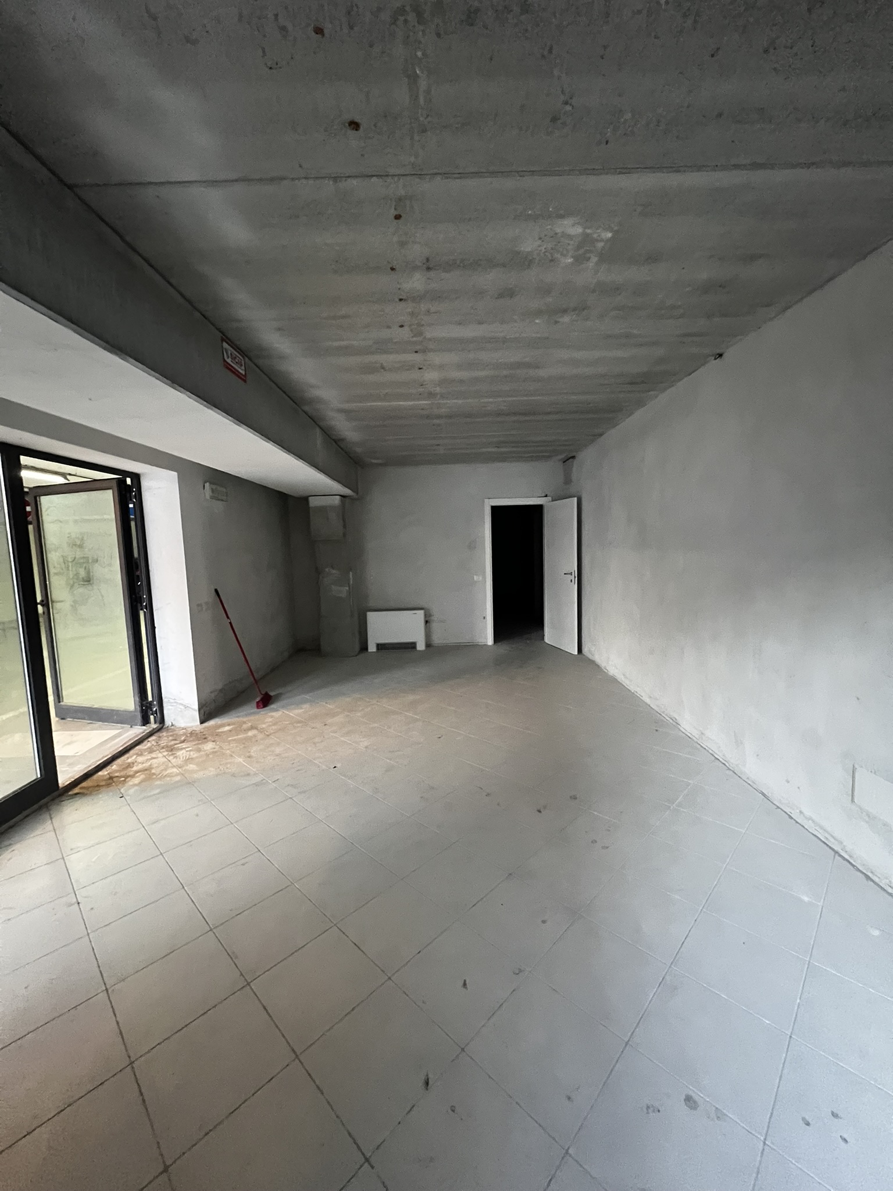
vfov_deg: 106.2
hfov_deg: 89.9
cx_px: 446
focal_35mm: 13
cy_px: 596
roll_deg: +1.8
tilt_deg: -5.9
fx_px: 447
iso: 800
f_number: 1.8
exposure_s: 1/34
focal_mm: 1.57
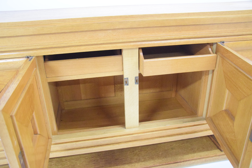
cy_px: 84
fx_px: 221
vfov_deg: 41.7
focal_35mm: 32
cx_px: 126
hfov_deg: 59.5
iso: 6400
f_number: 3.8
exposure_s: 1/60
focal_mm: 21
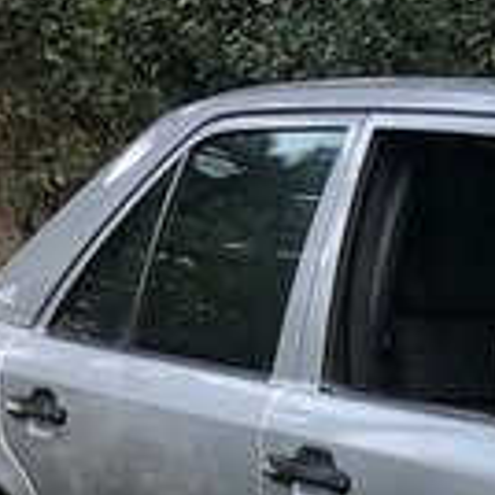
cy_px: 678
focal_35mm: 122
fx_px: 1974
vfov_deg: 13.7
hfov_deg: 12.4
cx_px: 1023
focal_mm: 4
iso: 64
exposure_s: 1/120
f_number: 1.8
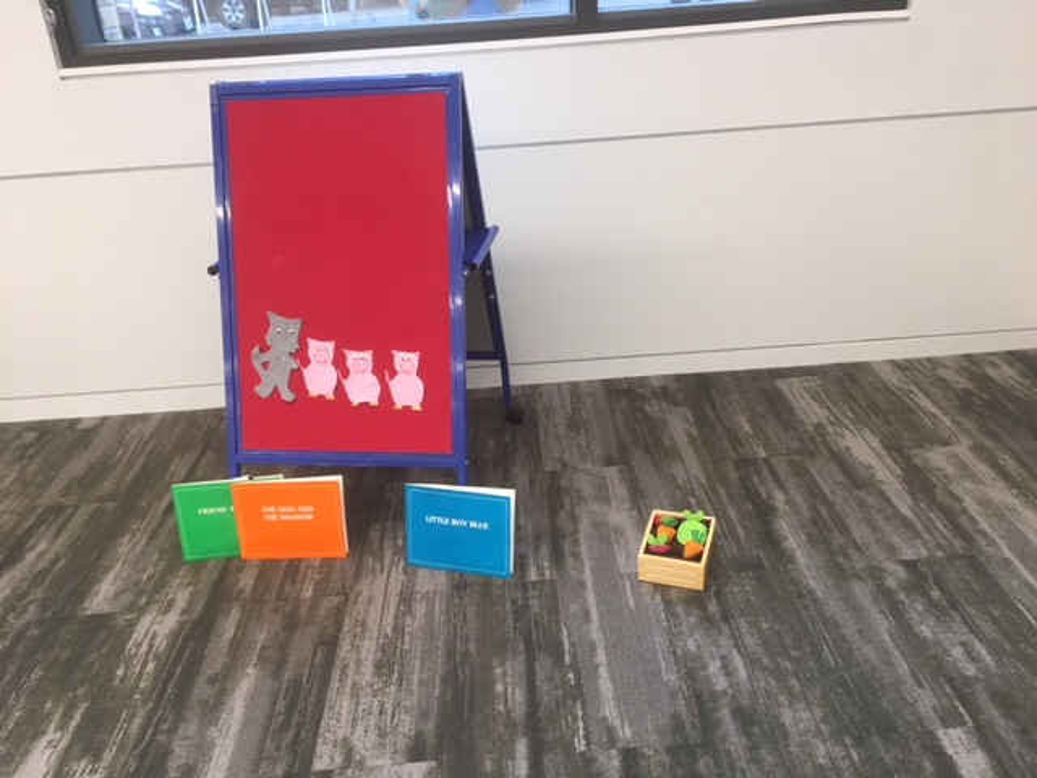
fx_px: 869
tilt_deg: -26.9
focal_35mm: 29
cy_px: 389
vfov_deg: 48.2
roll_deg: +4.6
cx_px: 518
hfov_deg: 61.7
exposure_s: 1/30
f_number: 2.2
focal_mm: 4.15
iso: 40
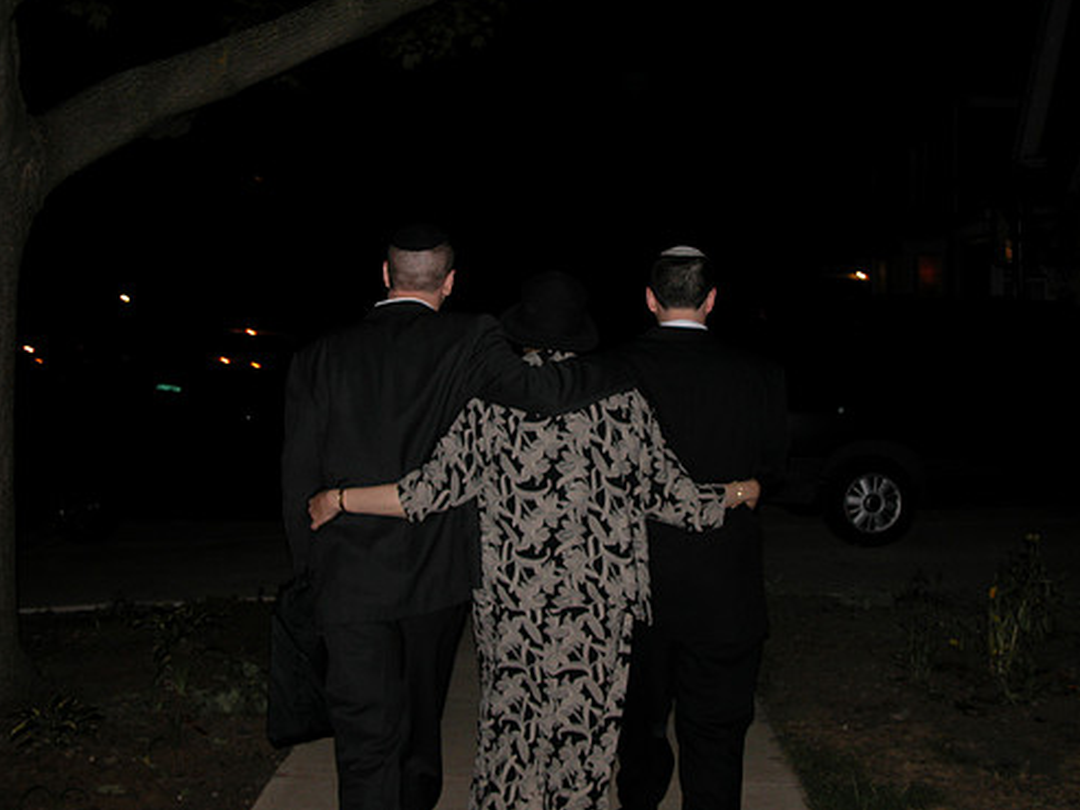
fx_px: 1248
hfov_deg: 46.8
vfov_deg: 35.9
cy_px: 338
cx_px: 578
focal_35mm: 40
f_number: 2.8
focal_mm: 8.9
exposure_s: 1/60
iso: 100
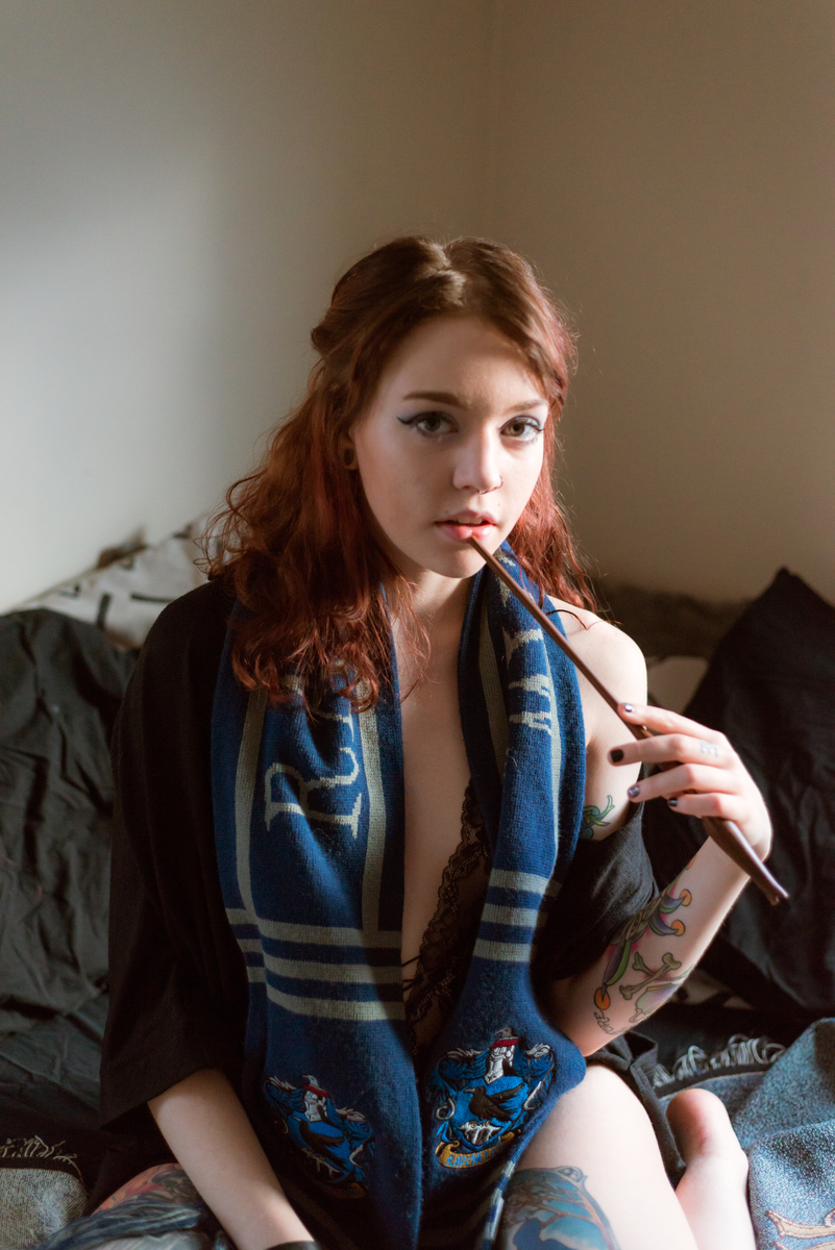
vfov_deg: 39.6
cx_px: 418
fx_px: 1738
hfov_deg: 27.0
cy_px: 625
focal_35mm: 50
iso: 1600
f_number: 2.5
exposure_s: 1/1600
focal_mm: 50
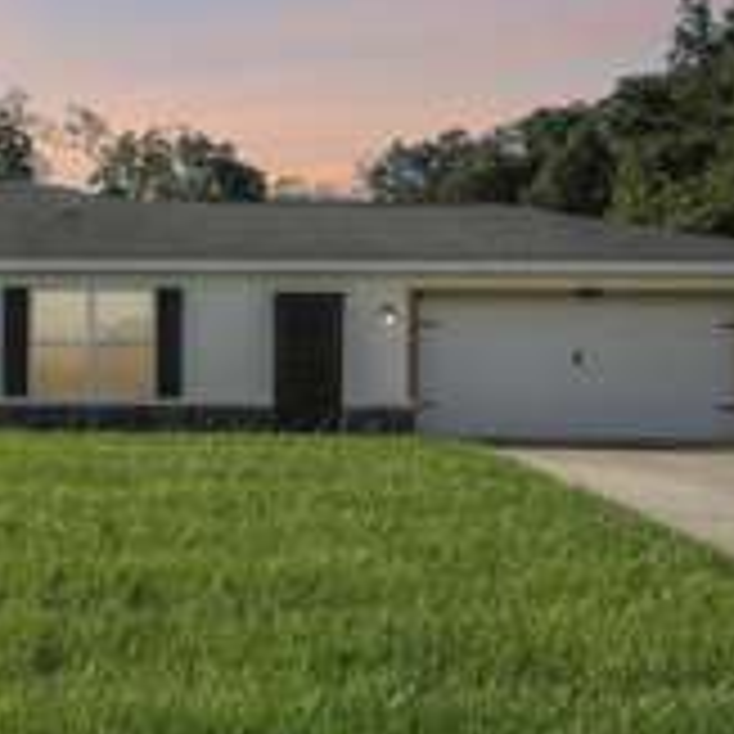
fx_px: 960
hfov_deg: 38.7
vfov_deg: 41.8
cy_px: 417
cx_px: 63
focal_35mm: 40
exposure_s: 1/90
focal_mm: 16
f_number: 8
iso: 50
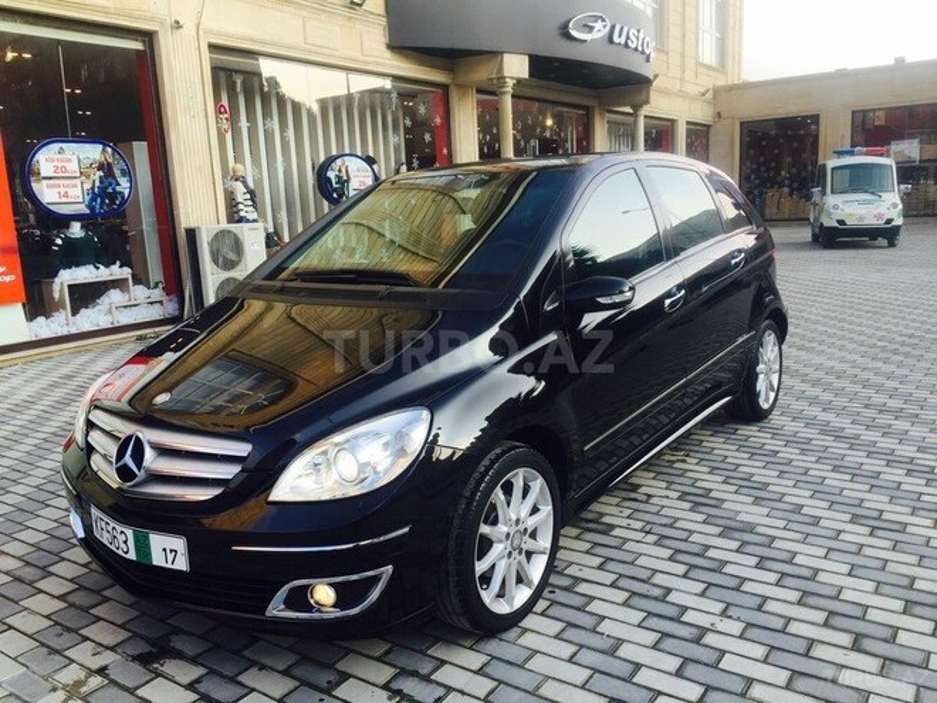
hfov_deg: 61.7
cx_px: 468
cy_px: 352
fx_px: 785
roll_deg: +3.2
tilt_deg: -11.1
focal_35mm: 29
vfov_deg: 48.2
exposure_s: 1/399
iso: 32
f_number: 2.2
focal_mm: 4.15
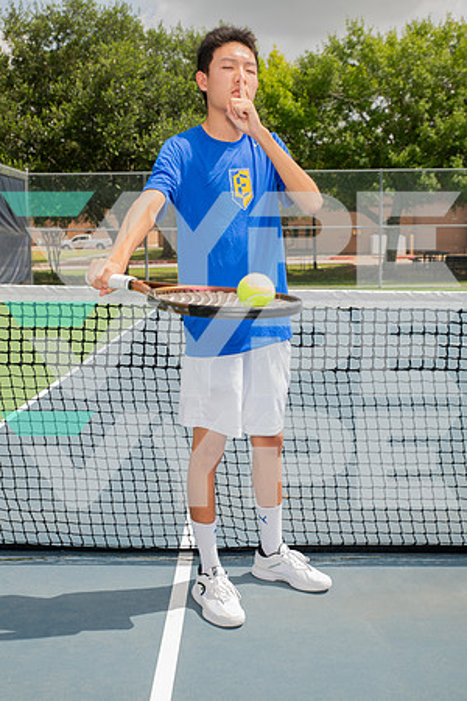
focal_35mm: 42
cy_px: 350
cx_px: 234
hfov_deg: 31.9
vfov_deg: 46.4
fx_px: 817
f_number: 7.1
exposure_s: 1/250
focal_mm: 42
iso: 100
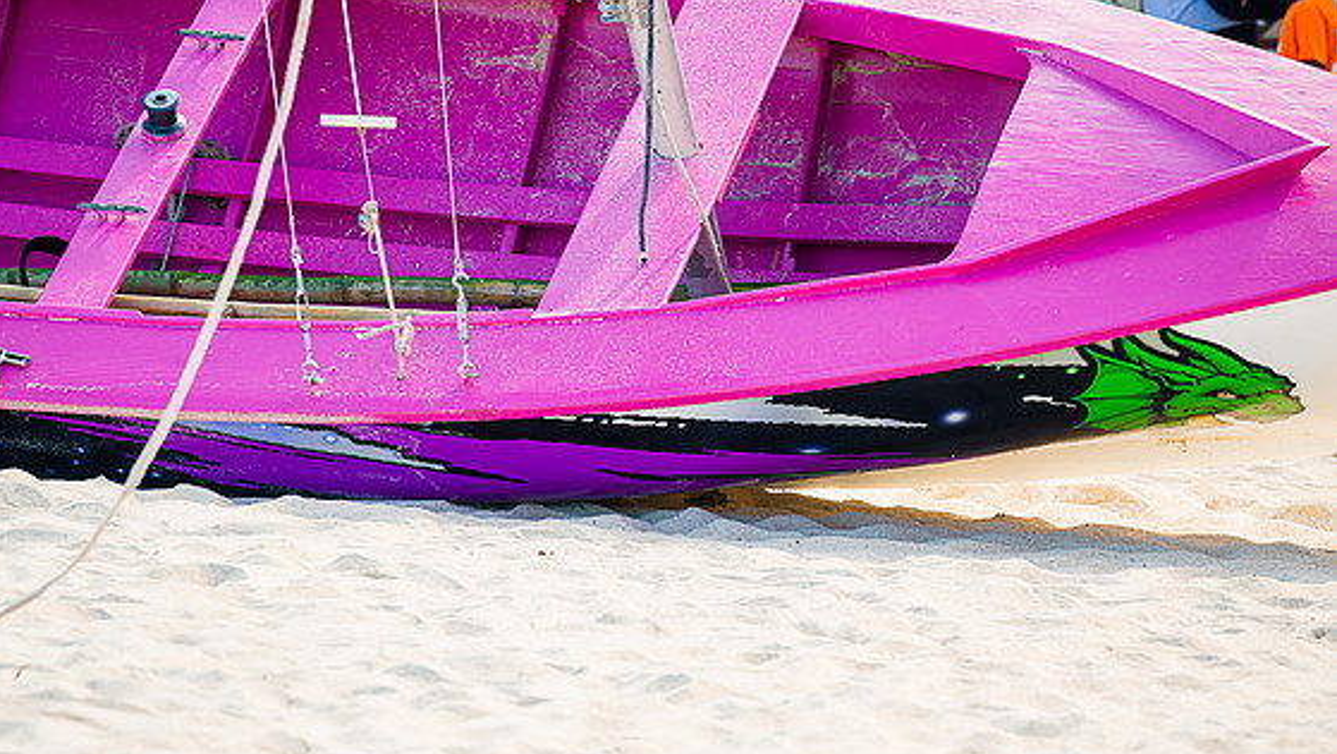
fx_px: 8973
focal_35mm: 253
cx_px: 666
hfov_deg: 8.5
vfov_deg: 4.8
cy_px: 345
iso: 360
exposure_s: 1/320
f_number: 6.3
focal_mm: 200
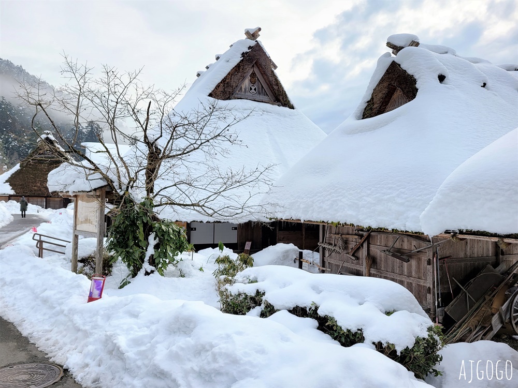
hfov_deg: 67.3
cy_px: 194
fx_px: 389
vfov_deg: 53.1
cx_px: 259
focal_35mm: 26
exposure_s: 1/1325
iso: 40
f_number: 1.8
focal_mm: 5.4
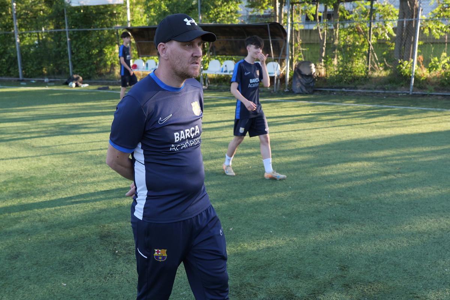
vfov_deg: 53.1
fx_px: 300
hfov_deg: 73.7
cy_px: 150
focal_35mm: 24
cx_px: 225
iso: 640
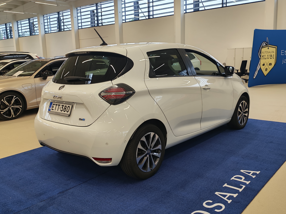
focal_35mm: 34
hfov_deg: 54.0
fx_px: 281
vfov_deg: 41.8
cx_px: 143
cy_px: 107
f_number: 1.9
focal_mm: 6.12
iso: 92
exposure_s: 1/100
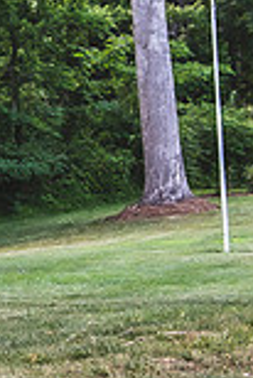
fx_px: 1504
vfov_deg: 14.3
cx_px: -440
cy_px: 82
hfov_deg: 8.4
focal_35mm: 143
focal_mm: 38
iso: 640
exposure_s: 1/250
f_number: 7.1
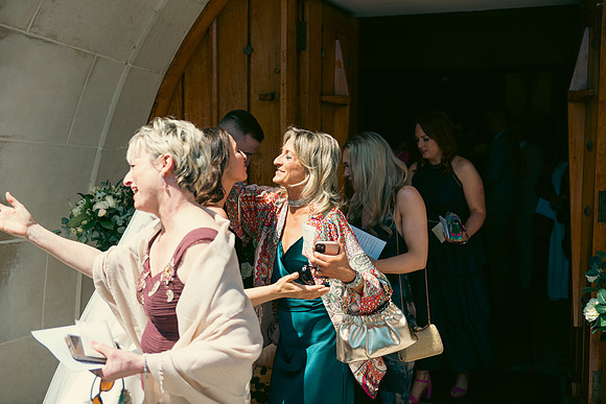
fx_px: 673
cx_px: 303
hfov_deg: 48.4
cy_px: 202
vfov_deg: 33.4
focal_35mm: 40
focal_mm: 40
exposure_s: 1/800
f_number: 3.5
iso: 100
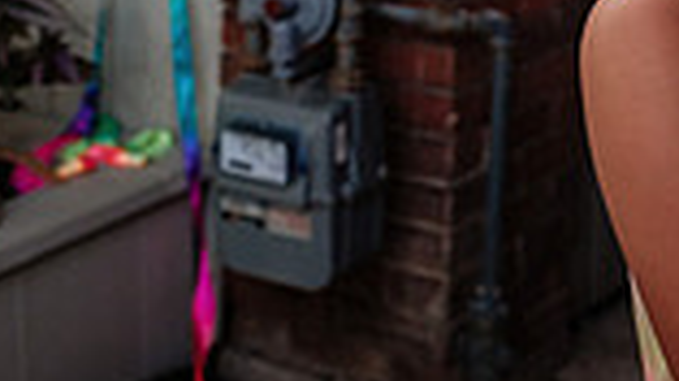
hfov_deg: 22.9
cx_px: 363
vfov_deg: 12.0
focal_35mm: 93
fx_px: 1673
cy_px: -297
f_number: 2.8
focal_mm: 16
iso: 800
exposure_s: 1/250
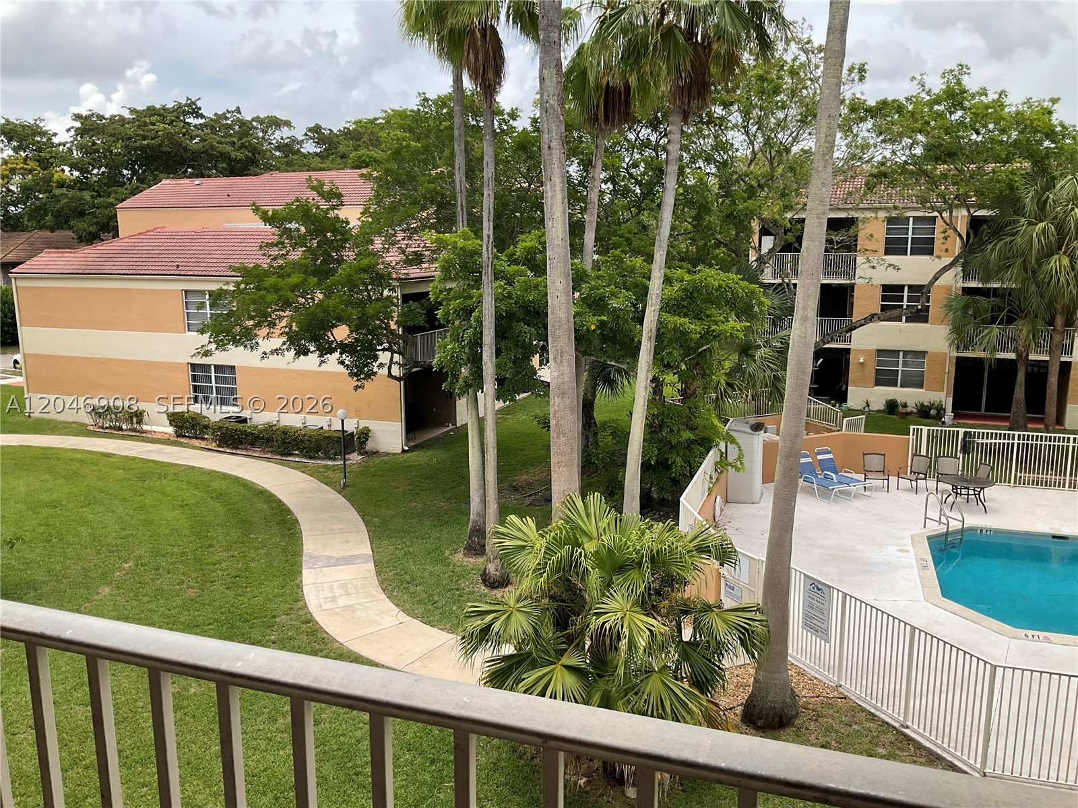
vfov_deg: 48.2
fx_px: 903
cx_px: 539
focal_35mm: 29
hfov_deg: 61.7
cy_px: 404
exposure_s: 1/1168
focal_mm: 3
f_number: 1.8
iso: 16
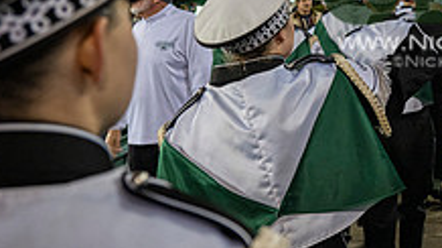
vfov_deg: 17.3
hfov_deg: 28.8
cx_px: 476
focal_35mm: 67
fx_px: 784
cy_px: -29
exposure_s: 1/500
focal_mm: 24
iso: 1250
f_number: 3.2
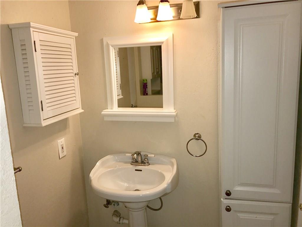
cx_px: 151
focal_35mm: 28
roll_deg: +3.2
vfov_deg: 49.7
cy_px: 114
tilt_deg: -9.9
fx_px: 244
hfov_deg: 63.4
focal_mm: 3.99
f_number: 1.8
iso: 20
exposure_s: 1/44
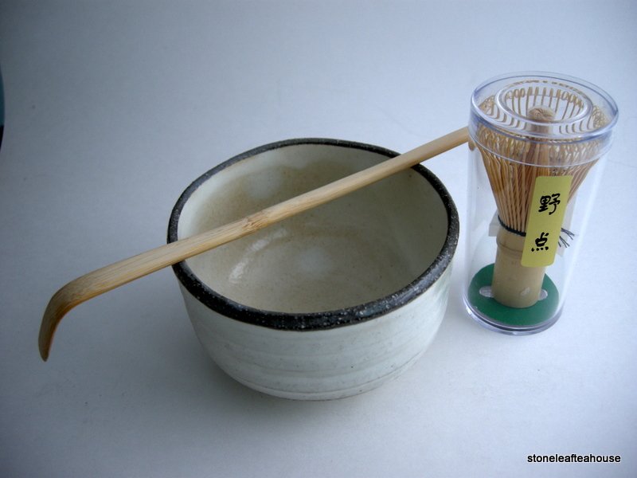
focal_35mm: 35
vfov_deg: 40.7
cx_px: 318
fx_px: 644
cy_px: 239
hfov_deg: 52.6
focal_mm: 7.5
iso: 70
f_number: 2.7
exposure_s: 1/61.5
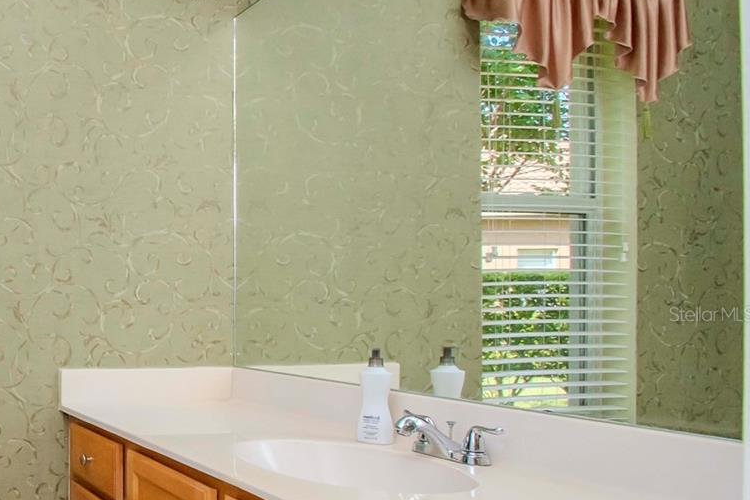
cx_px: -42
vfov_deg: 40.8
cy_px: 314
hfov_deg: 46.3
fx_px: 667
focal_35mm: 32
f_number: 11
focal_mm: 10
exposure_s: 1/200
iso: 800
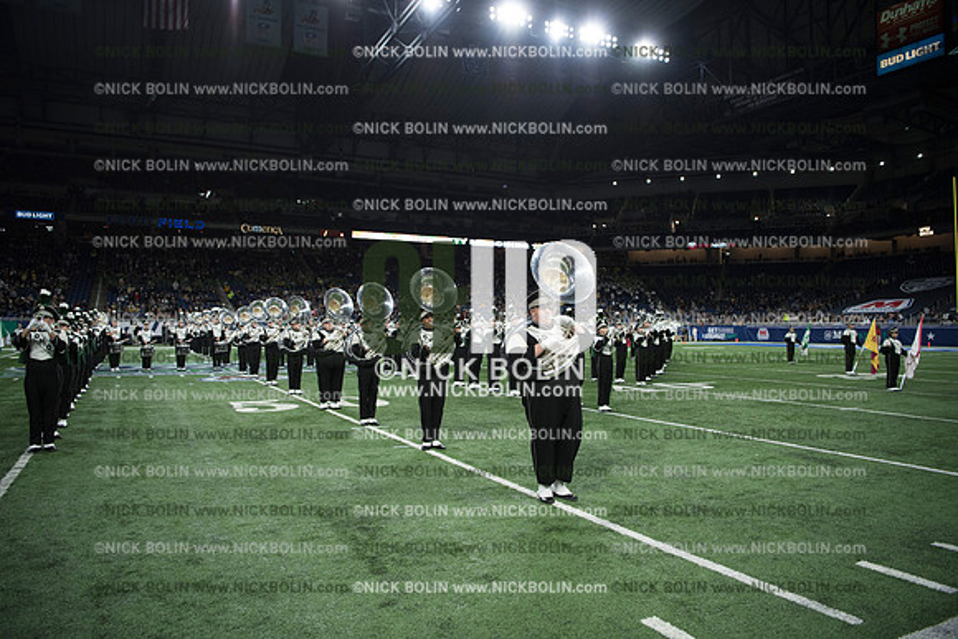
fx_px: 692
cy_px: 320
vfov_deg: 49.6
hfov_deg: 69.4
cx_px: 479
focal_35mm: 26
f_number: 2.8
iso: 1250
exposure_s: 1/1250
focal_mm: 26
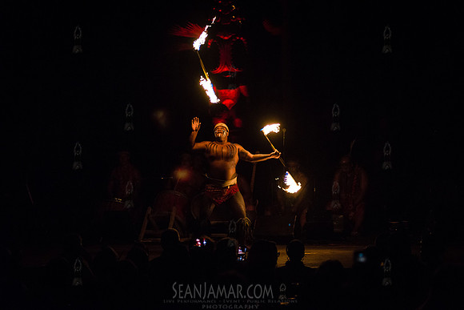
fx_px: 1444
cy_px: 155
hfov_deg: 18.3
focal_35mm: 112
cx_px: 232
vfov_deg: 12.2
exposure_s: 1/400
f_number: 2.8
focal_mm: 112
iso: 4000
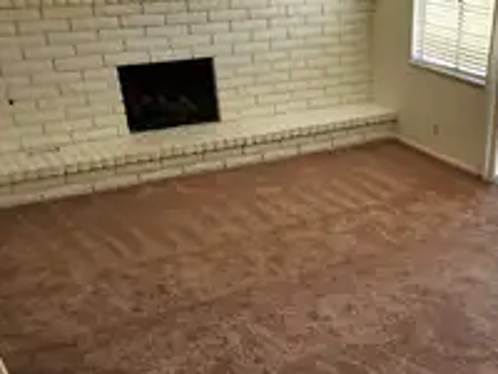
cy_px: 339
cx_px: 406
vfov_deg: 30.1
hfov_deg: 39.4
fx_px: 662
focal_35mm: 46
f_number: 1.8
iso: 80
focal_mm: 5.4
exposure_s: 1/180
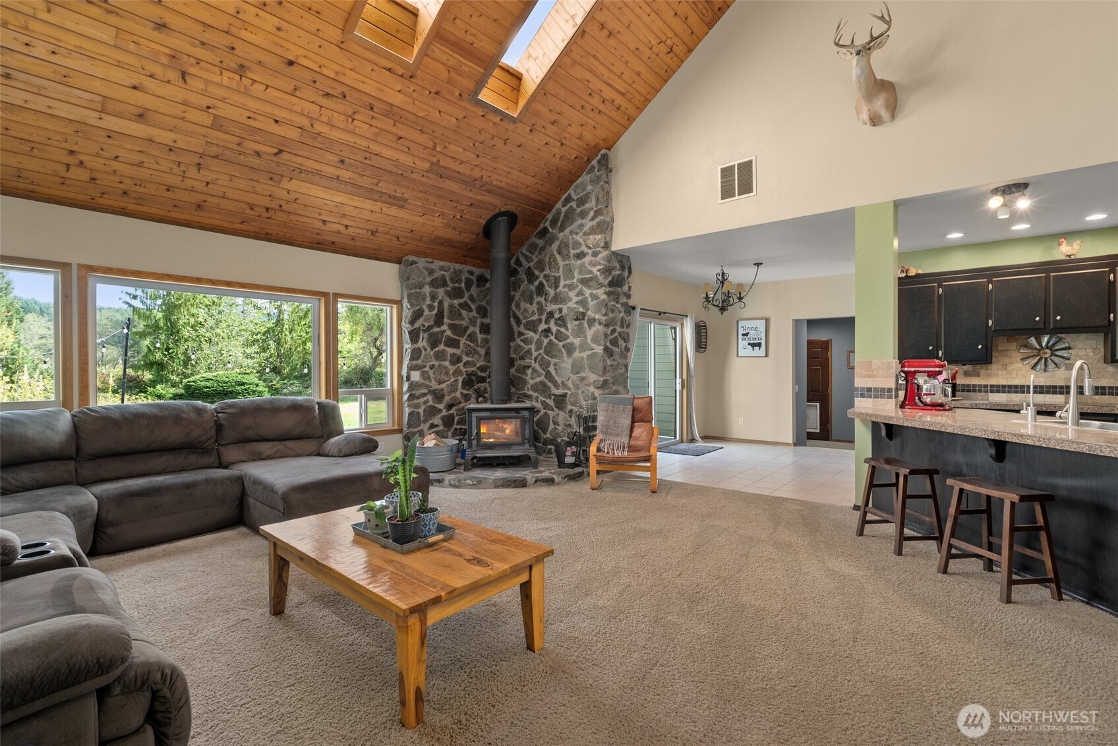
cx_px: 559
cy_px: 373
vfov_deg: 73.8
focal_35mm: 16
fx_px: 497
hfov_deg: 96.7
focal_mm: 16
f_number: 8
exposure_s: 1/5
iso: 500
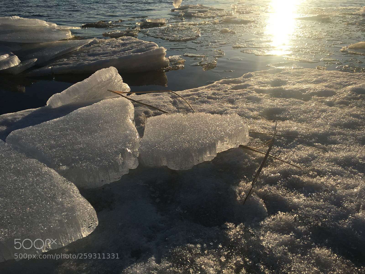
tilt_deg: -27.5
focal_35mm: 29
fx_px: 306
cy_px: 137
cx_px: 182
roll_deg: +1.8
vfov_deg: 48.2
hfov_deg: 61.7
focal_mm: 4.15
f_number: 2.2
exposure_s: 1/2262
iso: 25
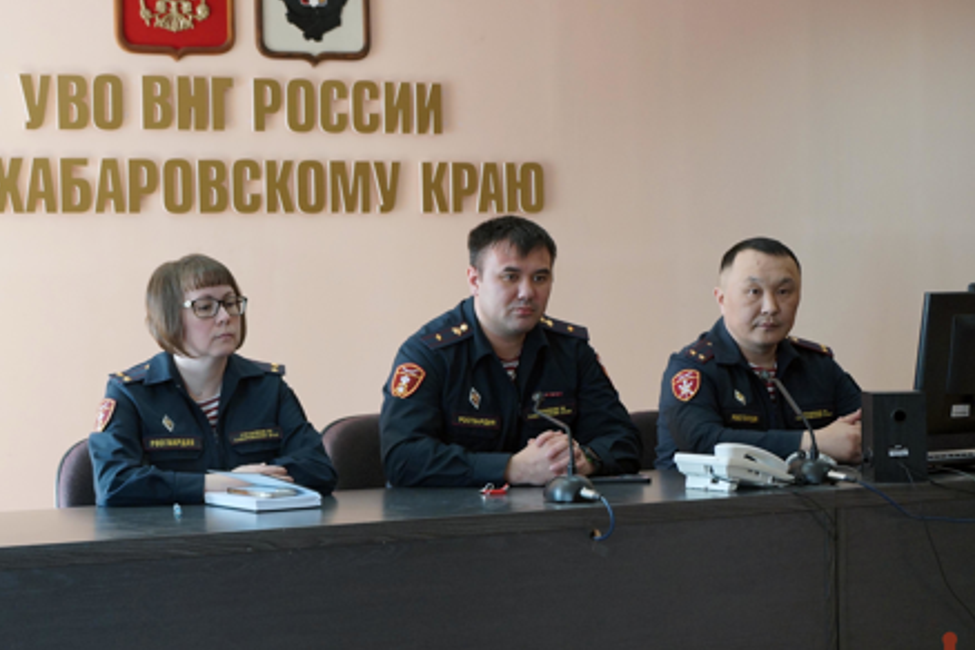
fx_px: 1950
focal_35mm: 72
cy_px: 338
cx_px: 216
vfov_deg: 18.9
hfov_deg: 27.6
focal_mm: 28
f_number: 4
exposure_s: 1/60
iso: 250
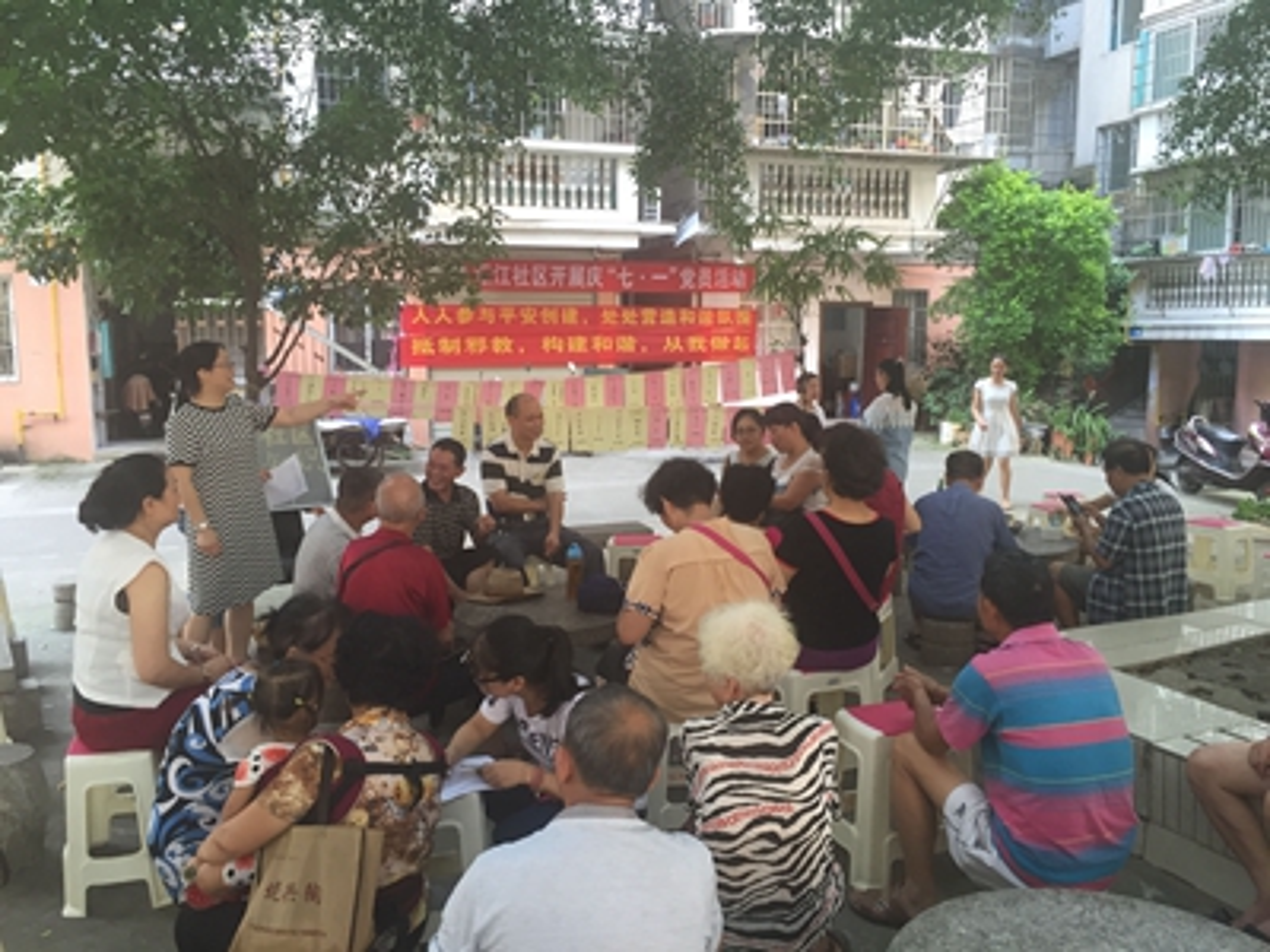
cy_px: 476
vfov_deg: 48.2
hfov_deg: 61.7
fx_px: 1064
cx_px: 635
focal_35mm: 29
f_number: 2.2
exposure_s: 1/33
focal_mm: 4.15
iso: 32
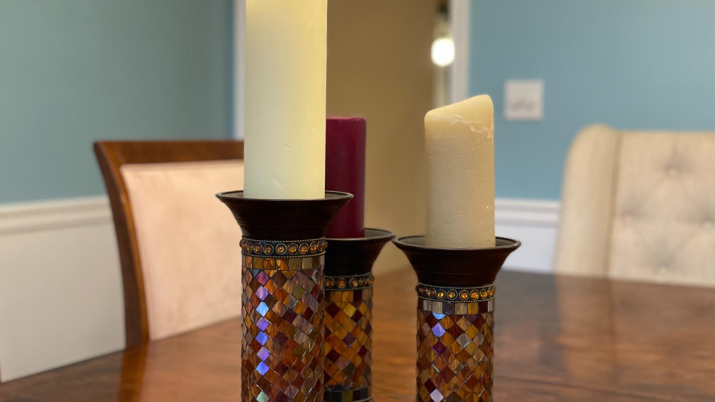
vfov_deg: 20.7
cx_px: 353
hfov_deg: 36.0
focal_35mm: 58
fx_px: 1100
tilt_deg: -3.0
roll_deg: +0.0
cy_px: 185
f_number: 2
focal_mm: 6
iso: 250
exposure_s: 1/40
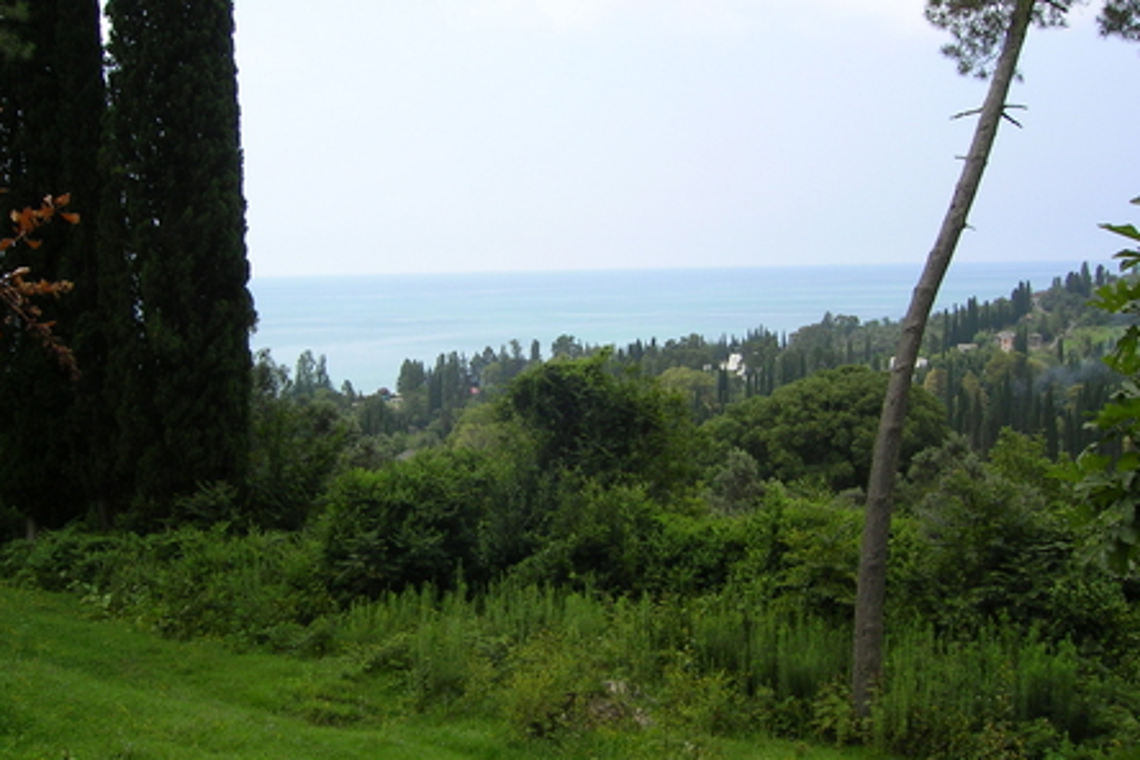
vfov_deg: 35.0
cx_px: 565
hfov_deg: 50.7
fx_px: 1203
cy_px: 365
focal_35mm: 38
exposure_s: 1/315
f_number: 4.8
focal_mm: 5.6
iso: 50
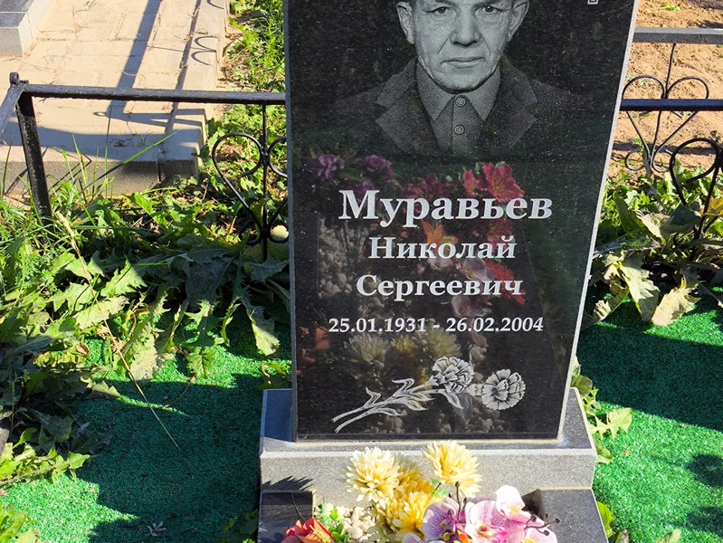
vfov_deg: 29.1
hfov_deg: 38.2
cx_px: 362
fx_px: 1045
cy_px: 272
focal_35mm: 50
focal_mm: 4.71
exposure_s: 1/1014
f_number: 1.7
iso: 50
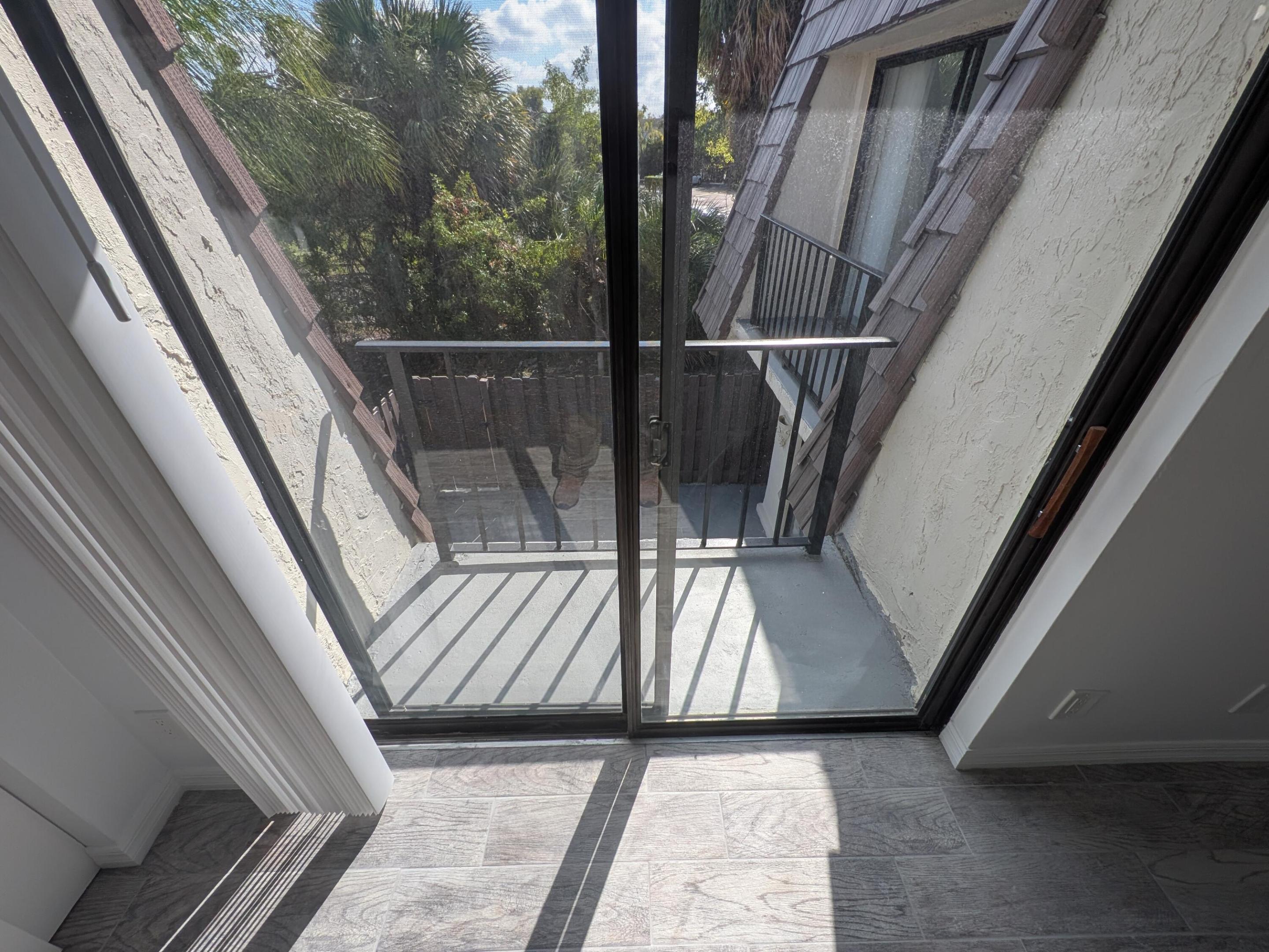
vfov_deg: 89.9
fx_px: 477
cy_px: 476
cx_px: 634
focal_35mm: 13
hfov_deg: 106.2
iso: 29
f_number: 2.2
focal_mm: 1.54
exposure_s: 1/739
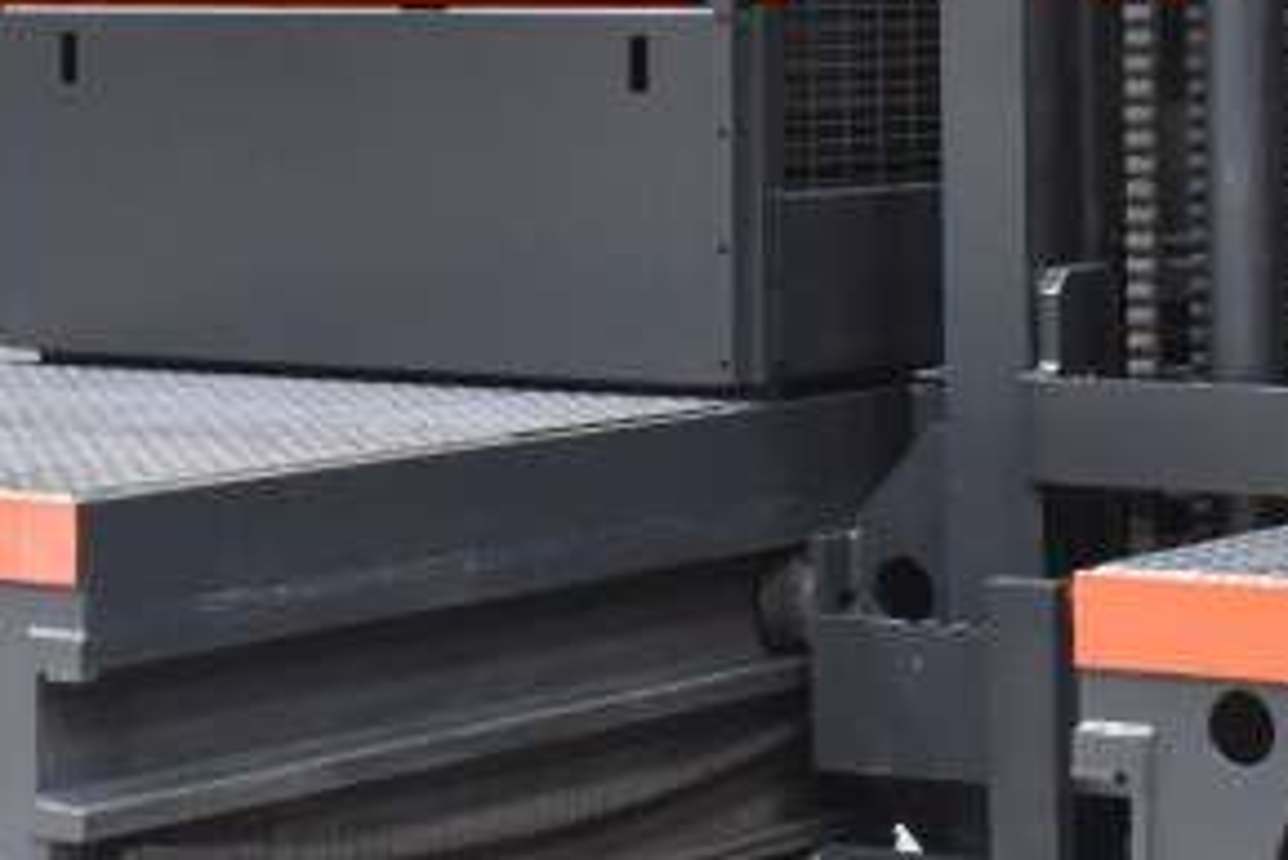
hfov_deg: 14.7
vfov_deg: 9.9
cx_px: 1355
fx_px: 4904
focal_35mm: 137
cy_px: -31
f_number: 5
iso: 1600
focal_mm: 22
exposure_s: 1/25
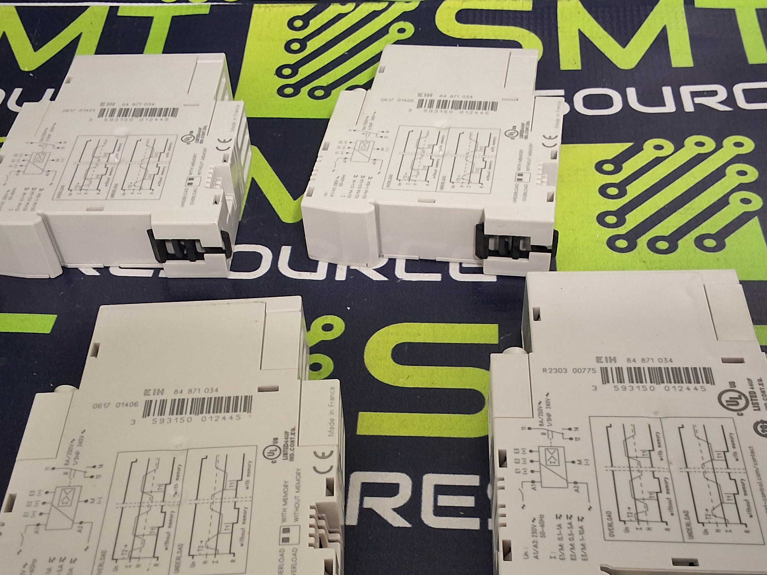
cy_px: 393
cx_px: 379
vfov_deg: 34.0
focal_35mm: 42
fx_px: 931
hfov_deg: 44.8
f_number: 1.9
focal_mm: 2.91
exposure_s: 1/24
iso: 200
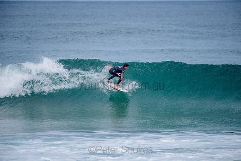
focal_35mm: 500
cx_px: 120
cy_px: 80
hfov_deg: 4.1
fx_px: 3348
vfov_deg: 2.8
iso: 250
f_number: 5.6
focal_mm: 500
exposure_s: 1/2000
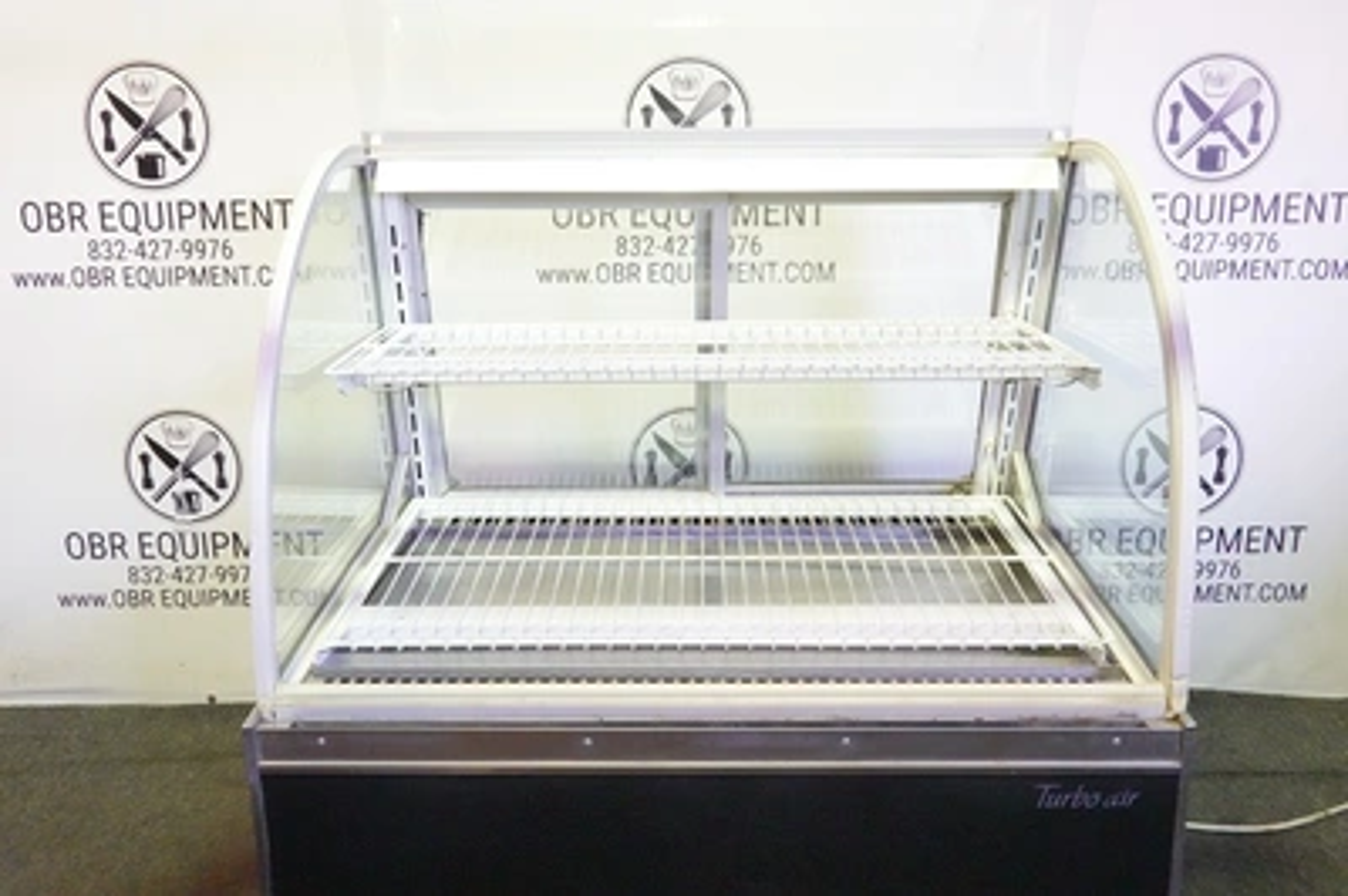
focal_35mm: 34
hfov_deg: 55.8
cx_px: 674
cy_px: 448
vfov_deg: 38.8
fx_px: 1272
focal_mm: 12.51
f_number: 11
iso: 3200
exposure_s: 1/15
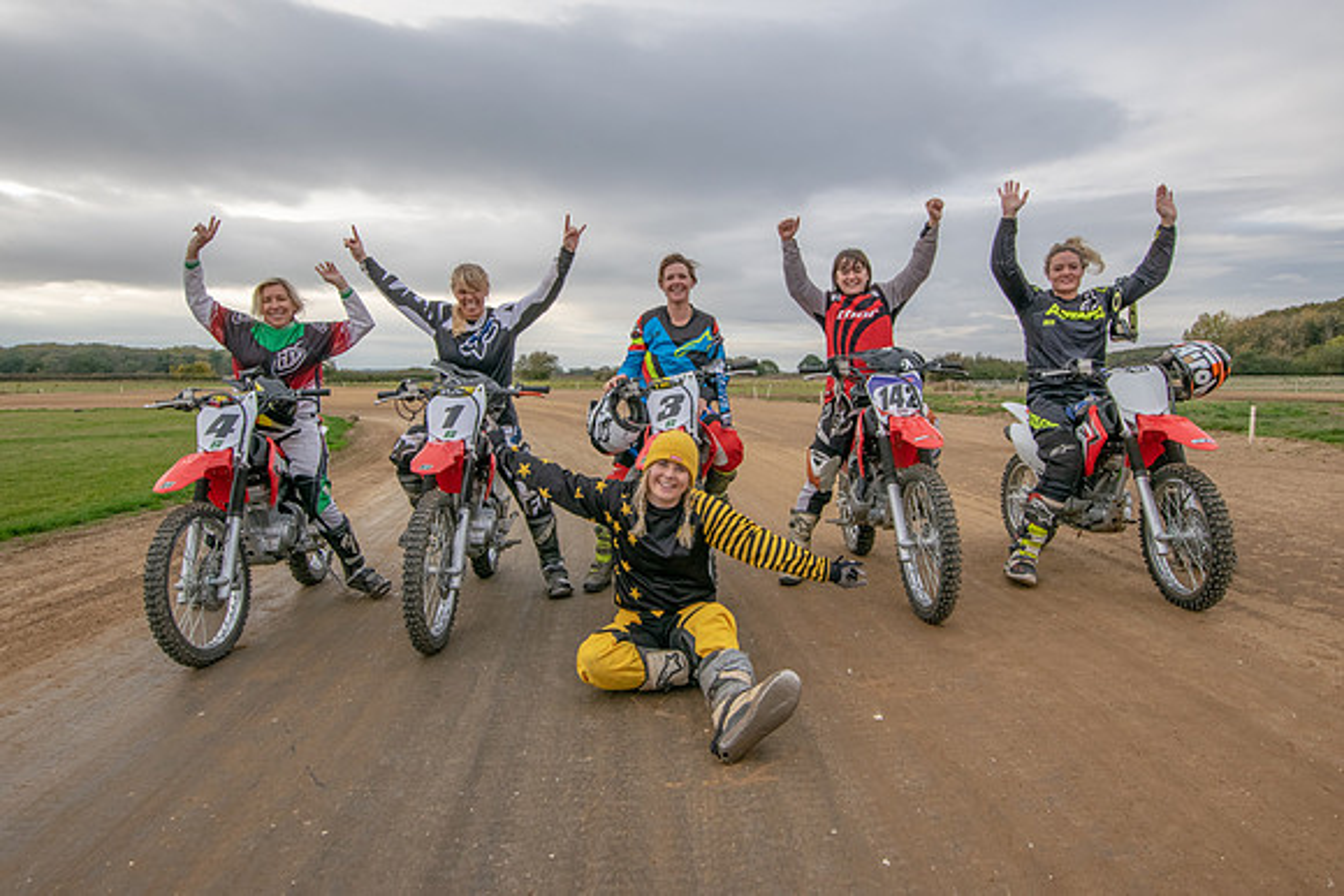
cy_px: 410
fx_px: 860
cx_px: 676
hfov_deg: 76.0
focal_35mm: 23
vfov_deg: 55.0
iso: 400
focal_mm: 14
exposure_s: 1/200
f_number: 9
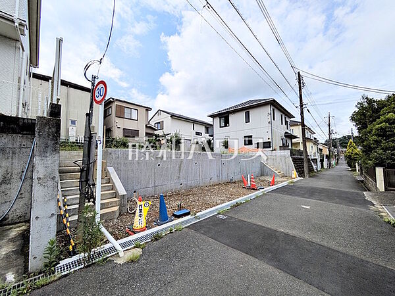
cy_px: 148
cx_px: 198
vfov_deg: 85.7
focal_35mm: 14
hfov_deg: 102.1
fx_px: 160
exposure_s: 1/2404
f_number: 2.2
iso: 50
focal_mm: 1.83
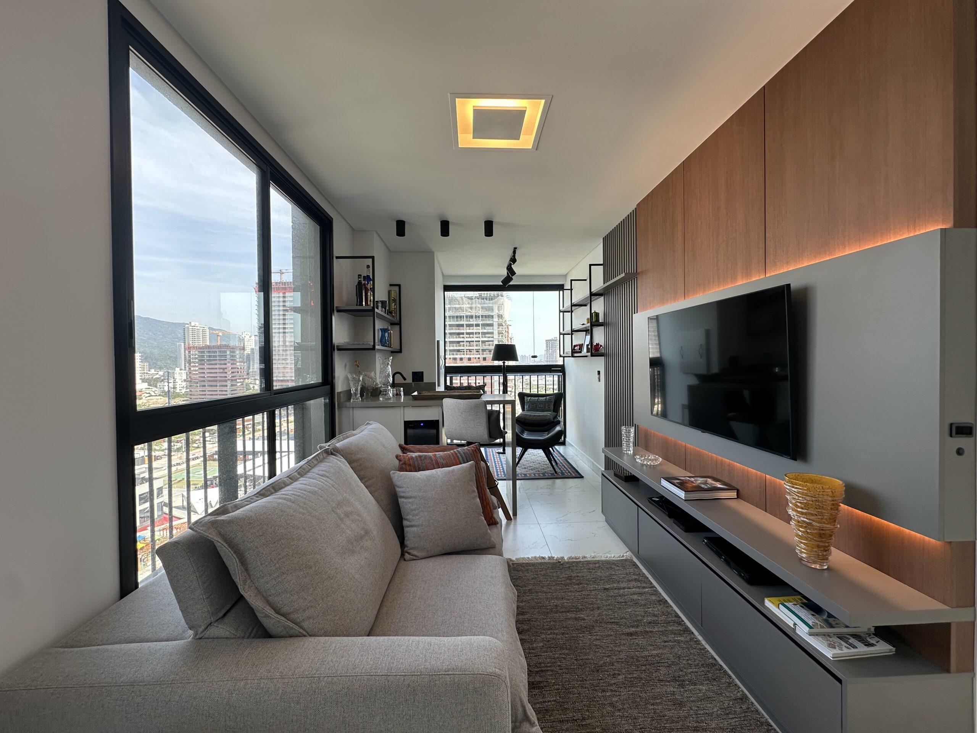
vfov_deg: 85.7
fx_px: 395
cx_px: 488
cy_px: 366
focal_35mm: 14
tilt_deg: -0.5
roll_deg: +0.7
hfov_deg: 102.1
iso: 40
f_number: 2.2
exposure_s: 1/175
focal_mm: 2.22
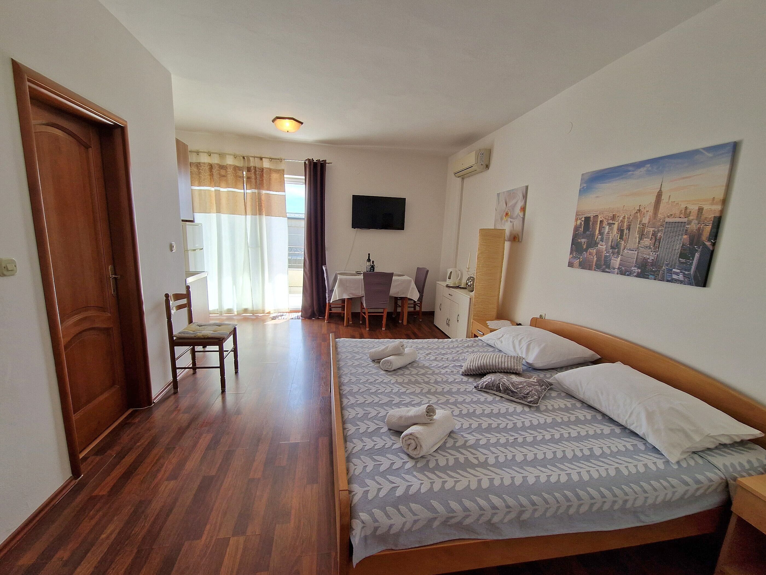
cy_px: 288
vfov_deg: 89.9
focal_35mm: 13
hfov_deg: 106.2
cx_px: 383
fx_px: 288
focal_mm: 2.2
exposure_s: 1/185
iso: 50
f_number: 2.2
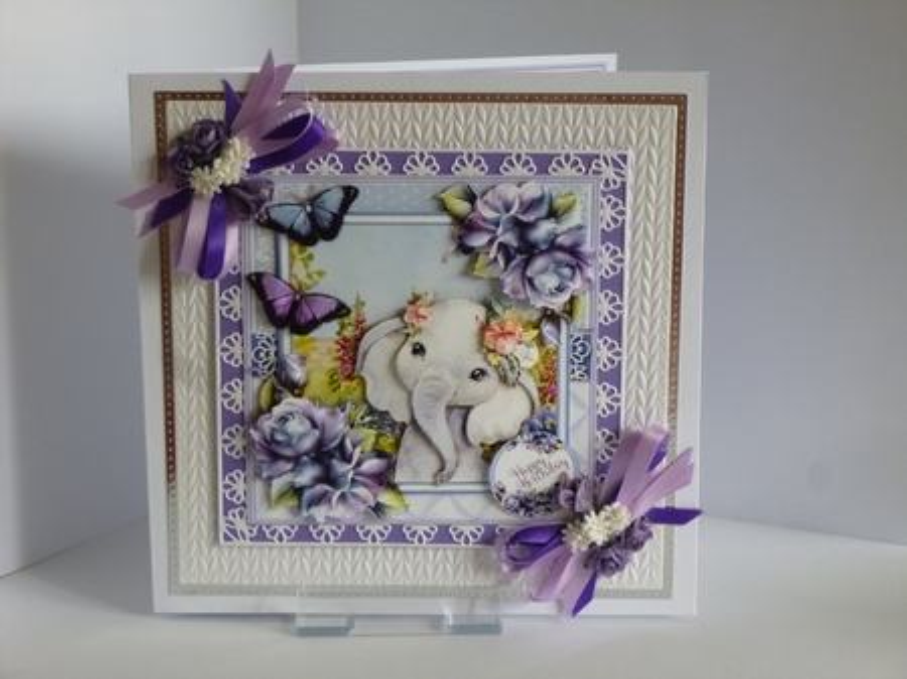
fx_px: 1807
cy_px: 340
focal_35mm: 69
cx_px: 454
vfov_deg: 21.3
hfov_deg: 28.2
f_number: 4.6
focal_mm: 12.3
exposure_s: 1/50
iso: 400
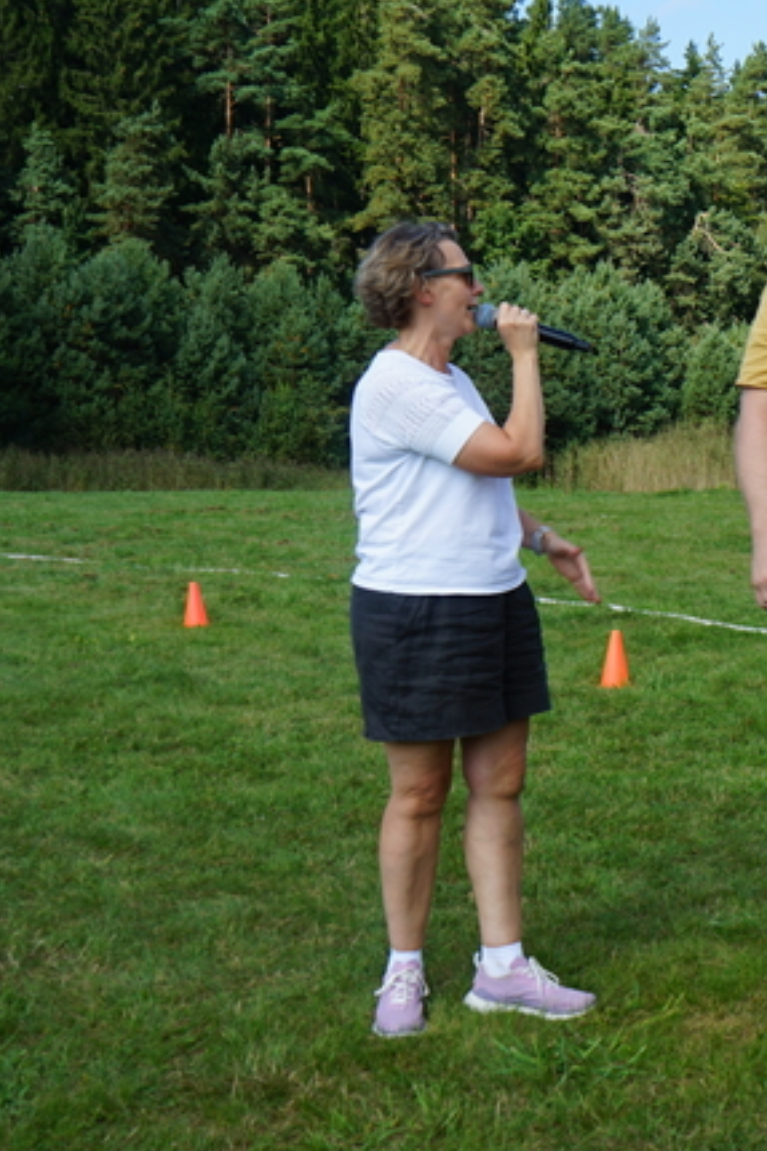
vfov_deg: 30.1
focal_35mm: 67
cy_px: 526
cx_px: 870
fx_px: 2143
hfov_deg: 19.3
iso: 100
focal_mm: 35
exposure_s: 1/80
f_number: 11
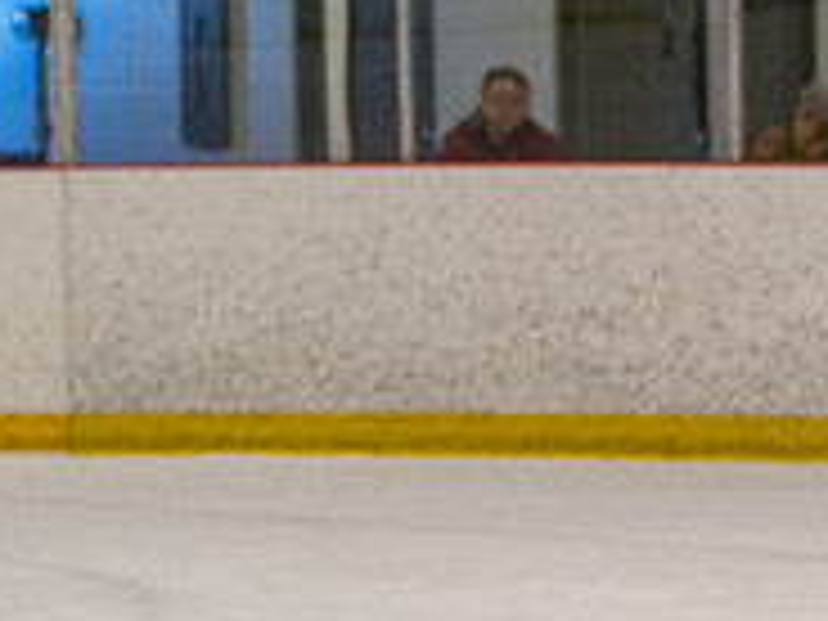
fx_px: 7606
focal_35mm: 318
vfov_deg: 4.7
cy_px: 565
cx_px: 1282
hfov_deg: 6.2
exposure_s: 1/800
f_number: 2.8
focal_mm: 70
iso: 2000
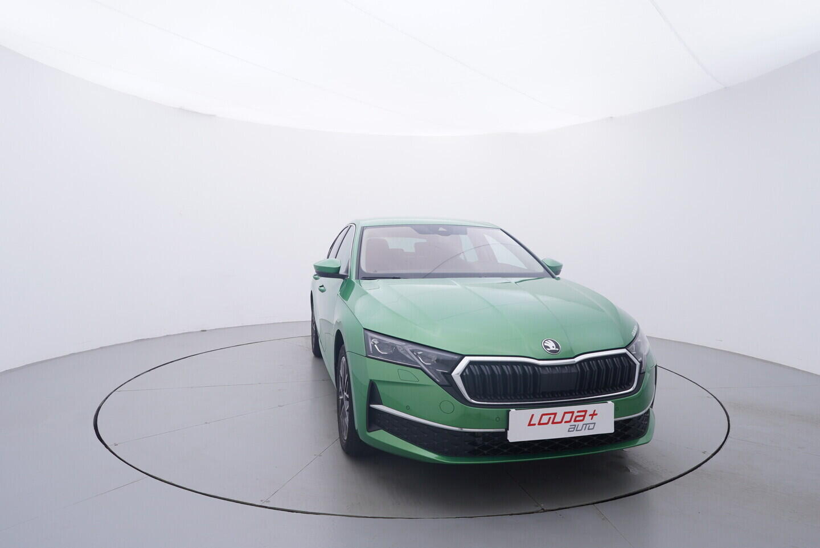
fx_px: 513
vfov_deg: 56.2
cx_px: 410
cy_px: 274
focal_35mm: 22
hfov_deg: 77.3
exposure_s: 1/80
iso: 200
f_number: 5
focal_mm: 15
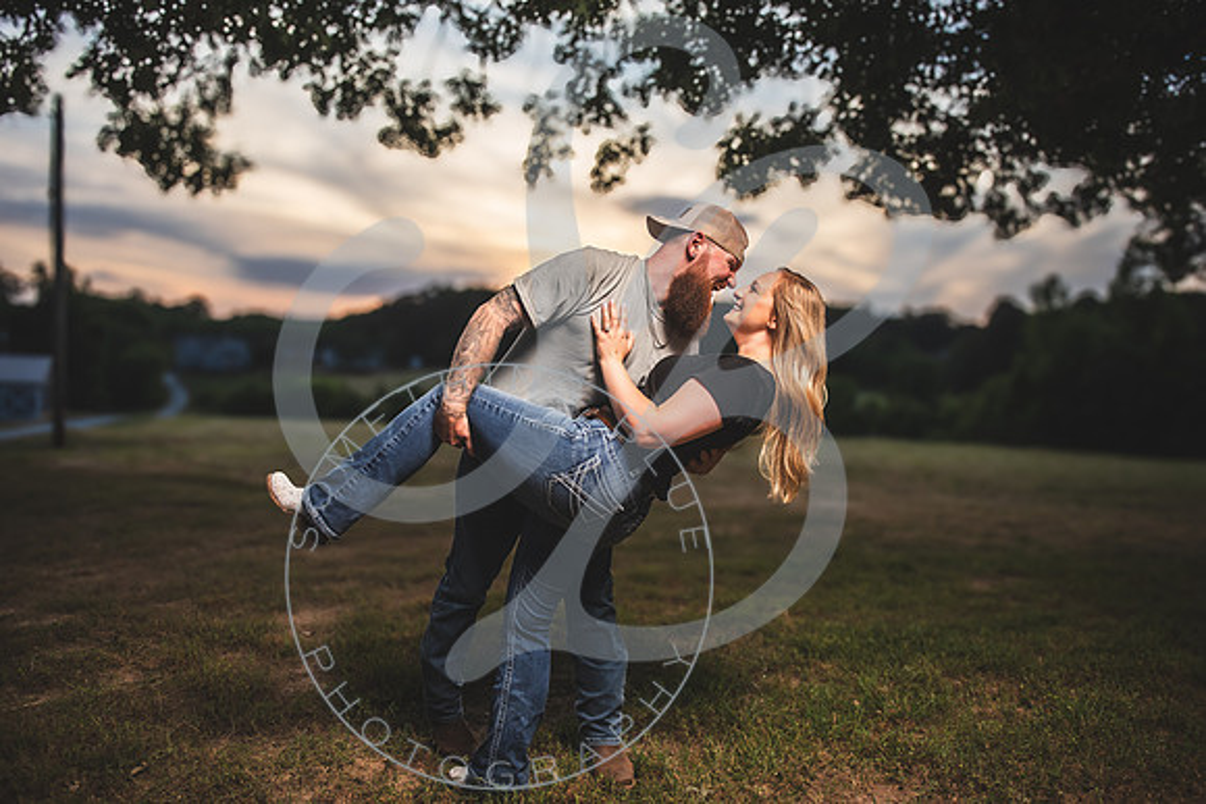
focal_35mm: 27
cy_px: 402
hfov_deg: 66.9
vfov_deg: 47.6
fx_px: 913
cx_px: 603
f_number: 2.8
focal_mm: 24
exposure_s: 1/1000
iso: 250
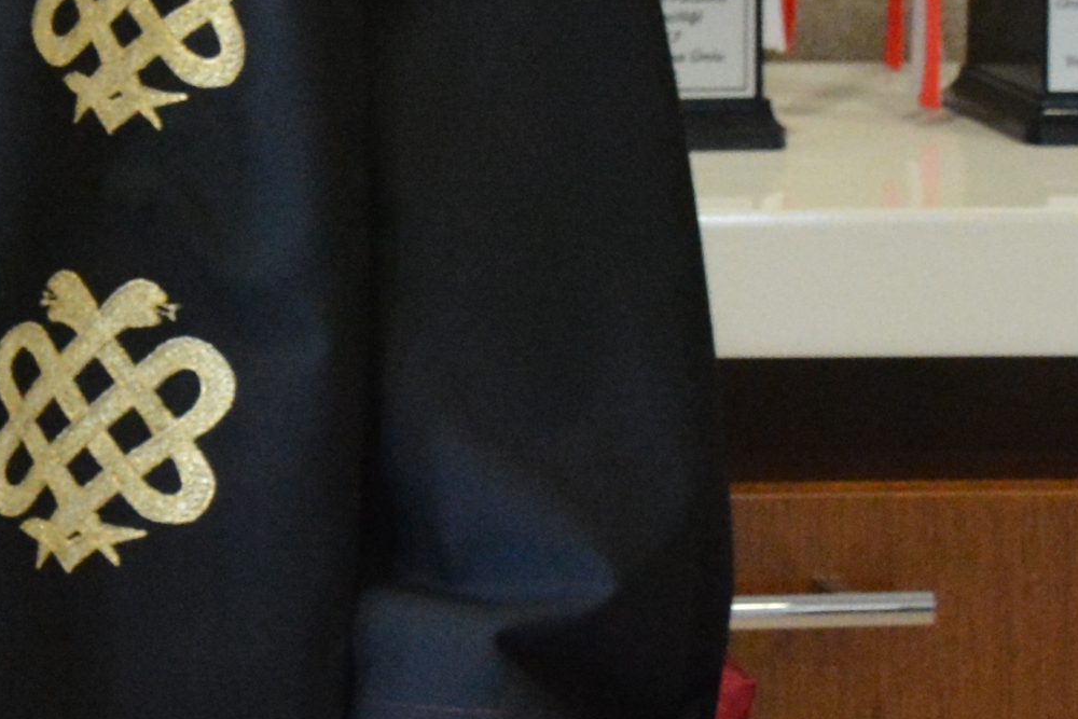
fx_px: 5390
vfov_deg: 7.3
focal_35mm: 180
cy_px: -762
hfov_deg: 10.5
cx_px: -1049
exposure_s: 1/80
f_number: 3.5
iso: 2000
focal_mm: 20
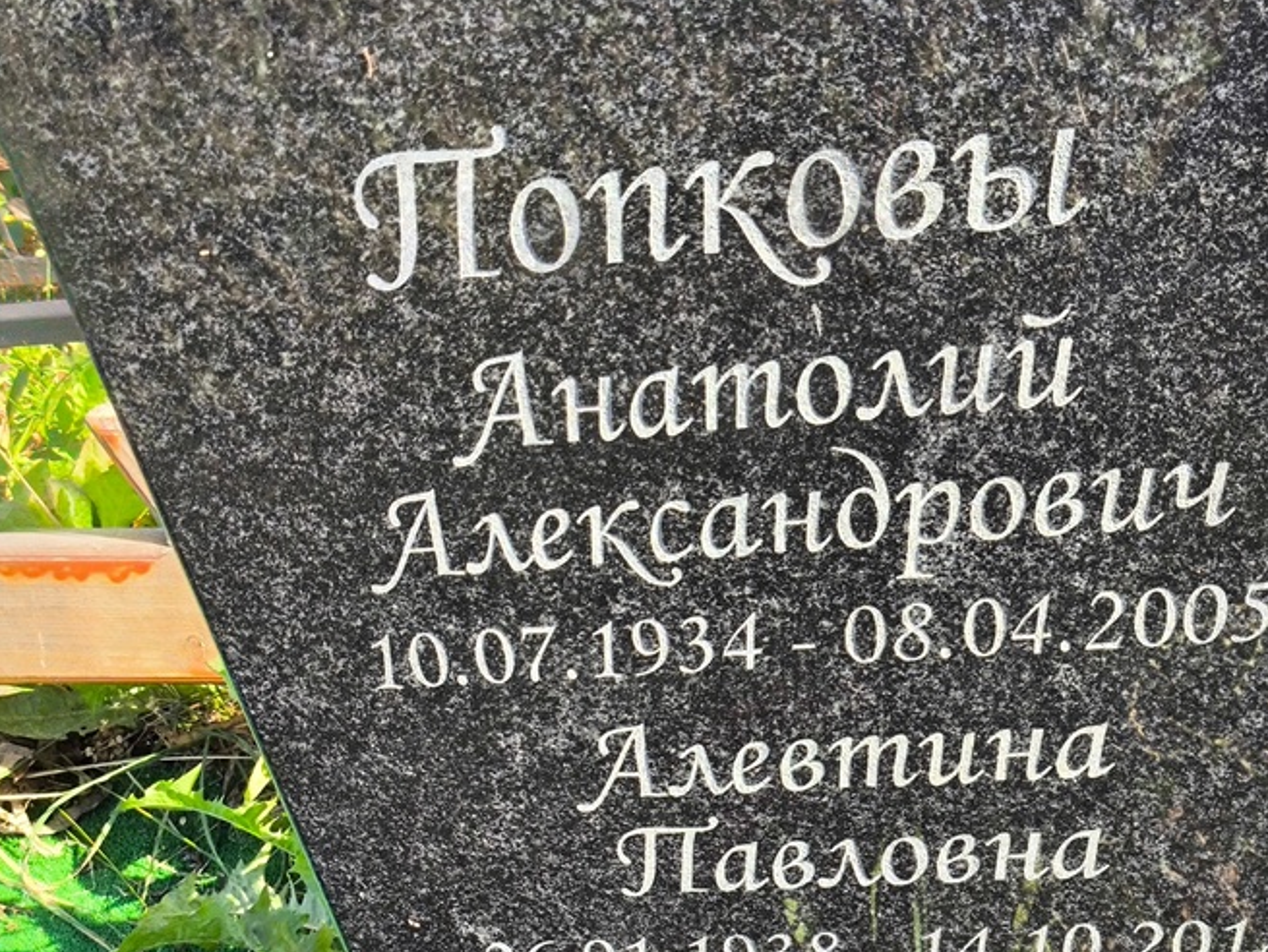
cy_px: 553
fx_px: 2236
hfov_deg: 31.6
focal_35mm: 61
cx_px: 771
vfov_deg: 24.0
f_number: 1.7
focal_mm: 4.71
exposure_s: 1/190
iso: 50
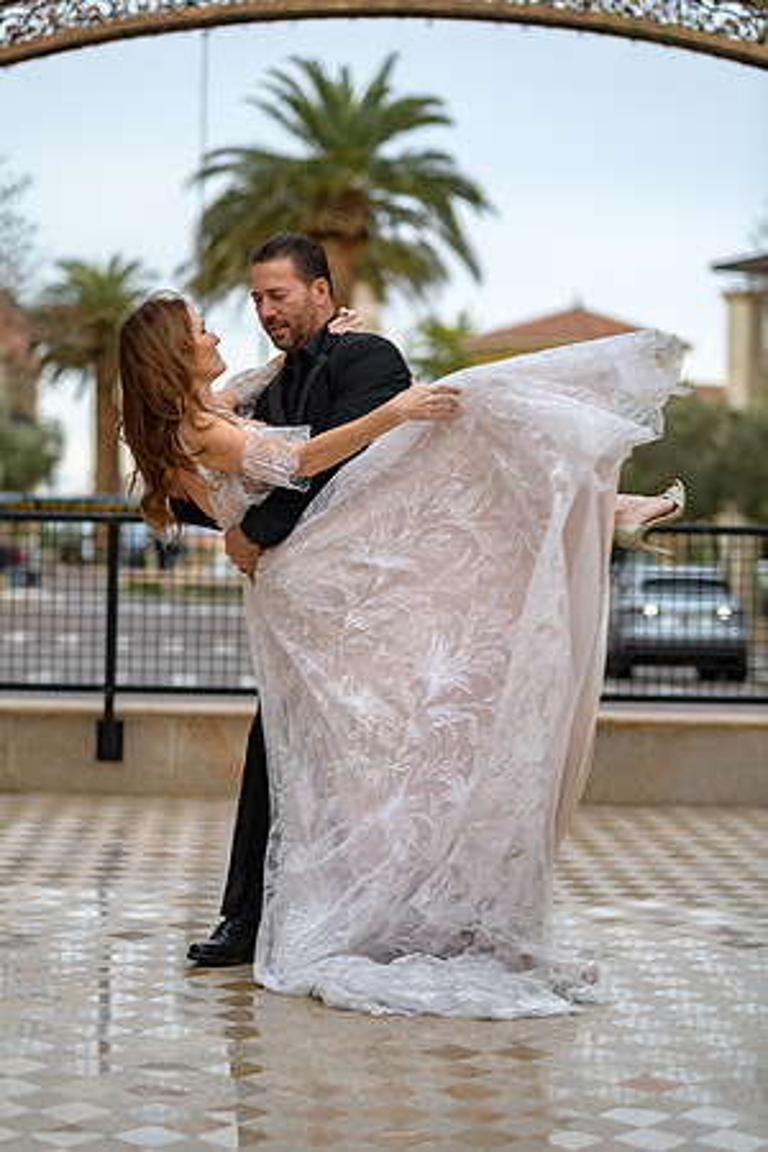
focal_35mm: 102
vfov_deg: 20.0
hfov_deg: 13.4
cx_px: 384
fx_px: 3264
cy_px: 576
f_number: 2.8
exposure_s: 1/640
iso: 72
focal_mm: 102
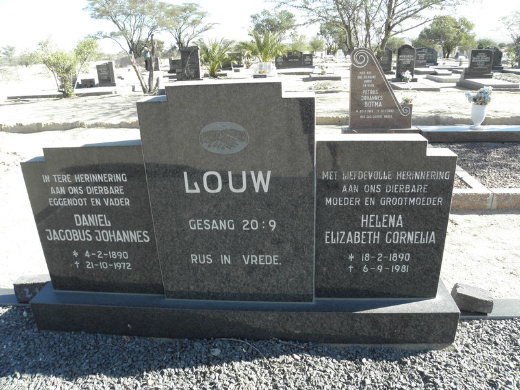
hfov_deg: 65.3
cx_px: 260
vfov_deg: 51.4
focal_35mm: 27
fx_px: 406
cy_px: 195
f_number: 5.6
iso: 64
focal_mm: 4.83
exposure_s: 1/80
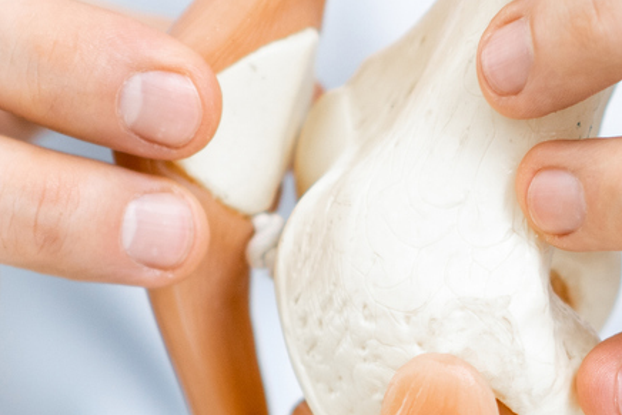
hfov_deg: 5.0
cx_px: 493
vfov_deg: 3.3
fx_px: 7138
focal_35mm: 413
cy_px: 446
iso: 320
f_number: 2.2
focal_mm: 85
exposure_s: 1/200
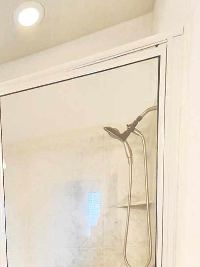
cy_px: 265
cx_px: -4
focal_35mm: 31
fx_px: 239
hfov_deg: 39.5
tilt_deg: -7.0
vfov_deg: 48.4
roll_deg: +2.1
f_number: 2.4
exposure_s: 1/60
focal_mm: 1.54
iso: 1000
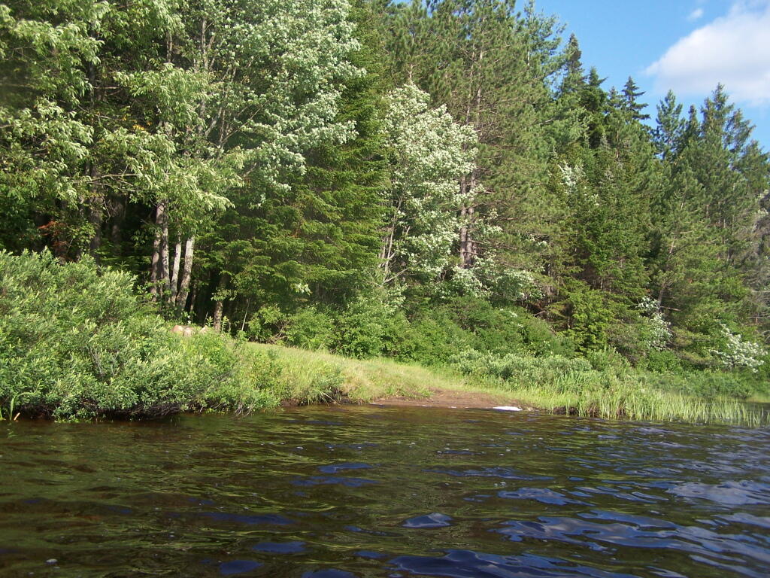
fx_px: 845
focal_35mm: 38
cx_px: 385
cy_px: 289
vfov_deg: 37.7
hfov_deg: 49.0
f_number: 2.8
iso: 80
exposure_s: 1/640
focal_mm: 6.3
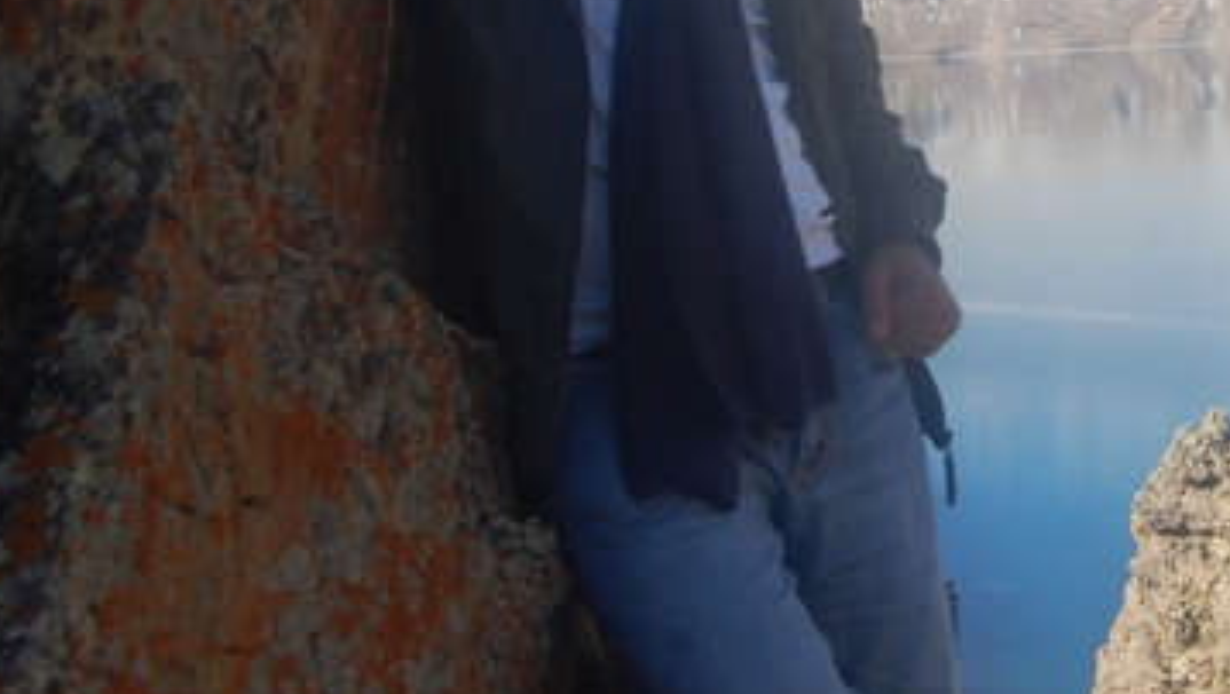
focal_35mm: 84
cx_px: 993
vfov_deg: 14.2
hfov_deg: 24.9
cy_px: -14
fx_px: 2742
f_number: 9
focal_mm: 30
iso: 200
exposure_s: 1/320
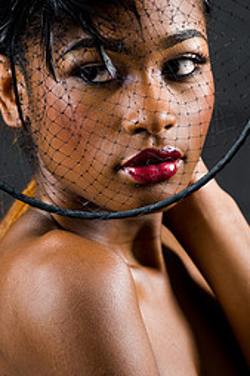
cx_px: 143
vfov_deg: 5.8
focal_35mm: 354
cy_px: 130
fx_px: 3692
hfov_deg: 3.9
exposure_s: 1/125
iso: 320
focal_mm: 200
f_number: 5.6
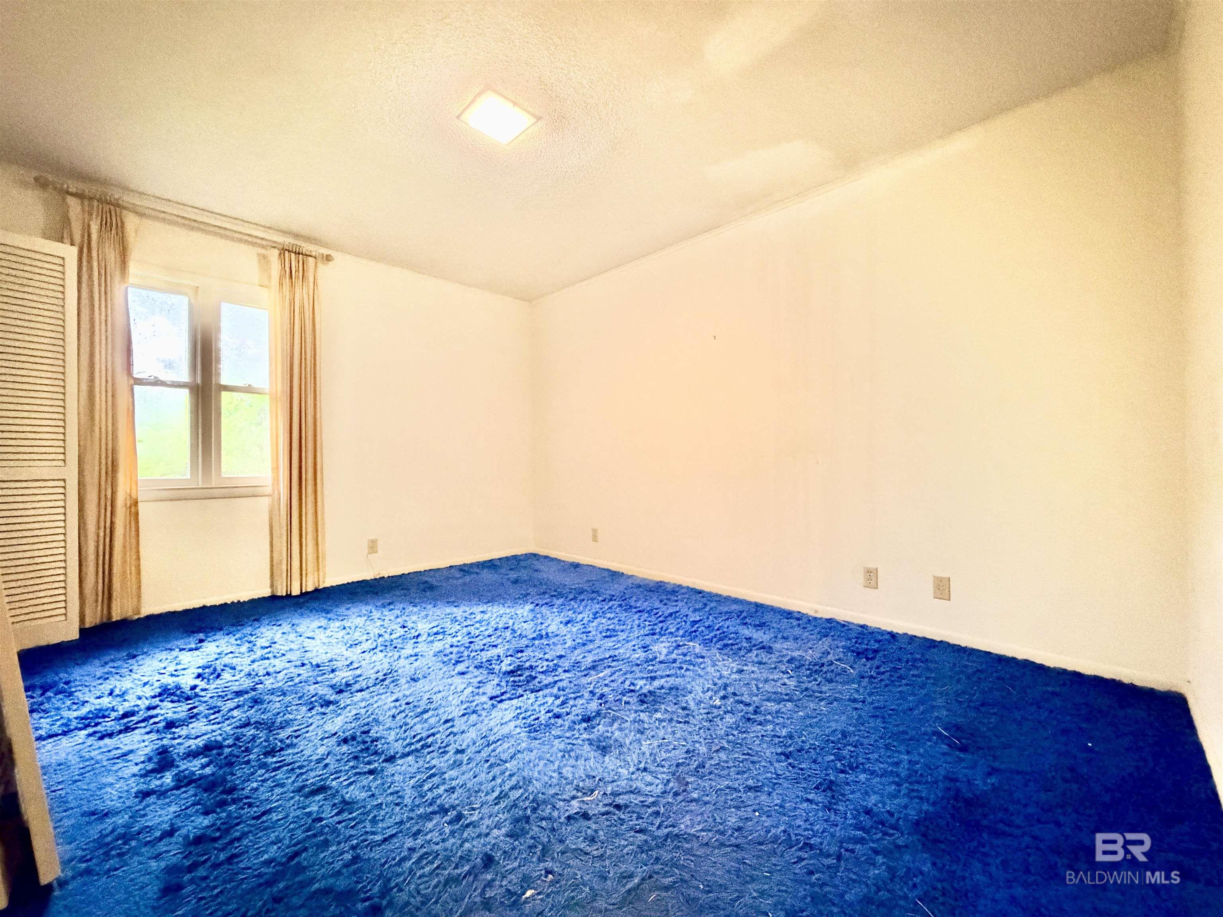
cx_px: 612
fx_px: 495
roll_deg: +0.4
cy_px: 458
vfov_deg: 85.7
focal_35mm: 14
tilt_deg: +0.7
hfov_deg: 102.1
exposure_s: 1/30
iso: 1250
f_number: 2.2
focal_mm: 2.22
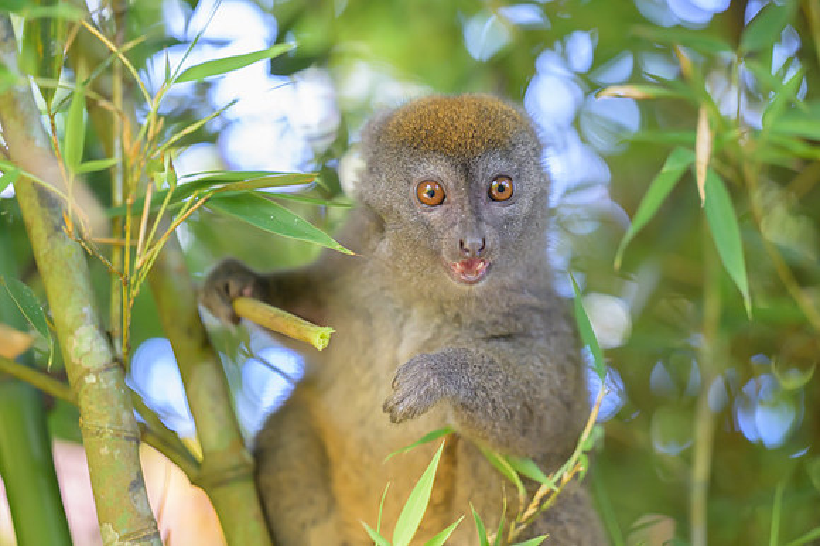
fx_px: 2117
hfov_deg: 21.9
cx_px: 410
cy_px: 273
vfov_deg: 14.7
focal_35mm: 93
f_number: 2.8
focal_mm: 93
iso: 4500
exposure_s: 1/1000
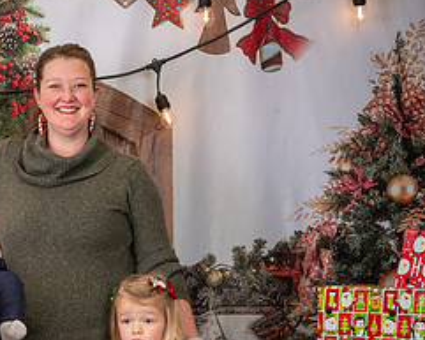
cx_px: -84
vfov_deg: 10.5
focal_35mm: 146
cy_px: 354
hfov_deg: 12.9
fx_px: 1837
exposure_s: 1/100
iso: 100
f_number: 9
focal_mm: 50
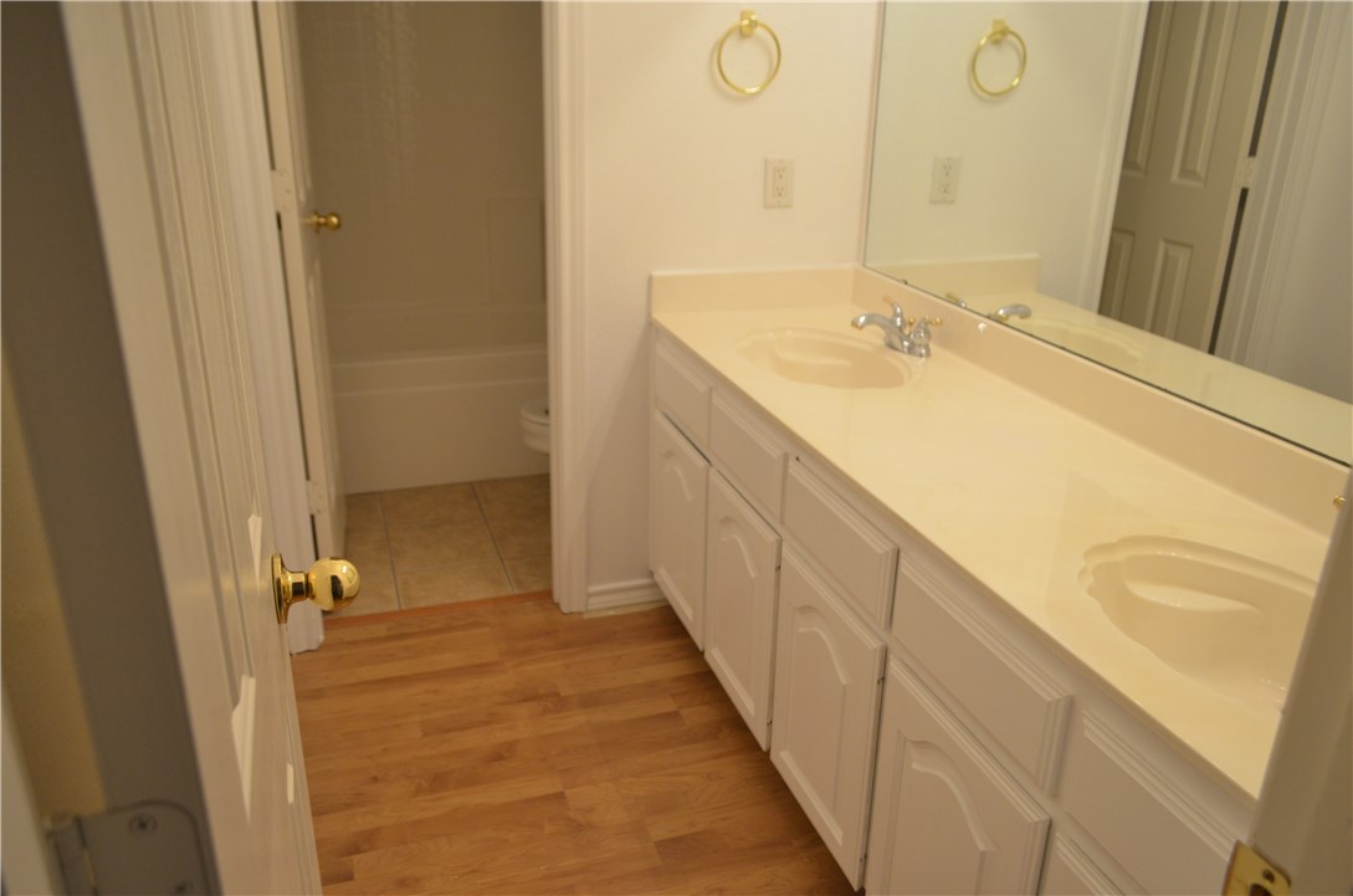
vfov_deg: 47.7
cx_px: 676
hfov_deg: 67.5
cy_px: 448
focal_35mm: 27
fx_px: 1013
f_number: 4
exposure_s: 1/60
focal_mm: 18
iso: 720
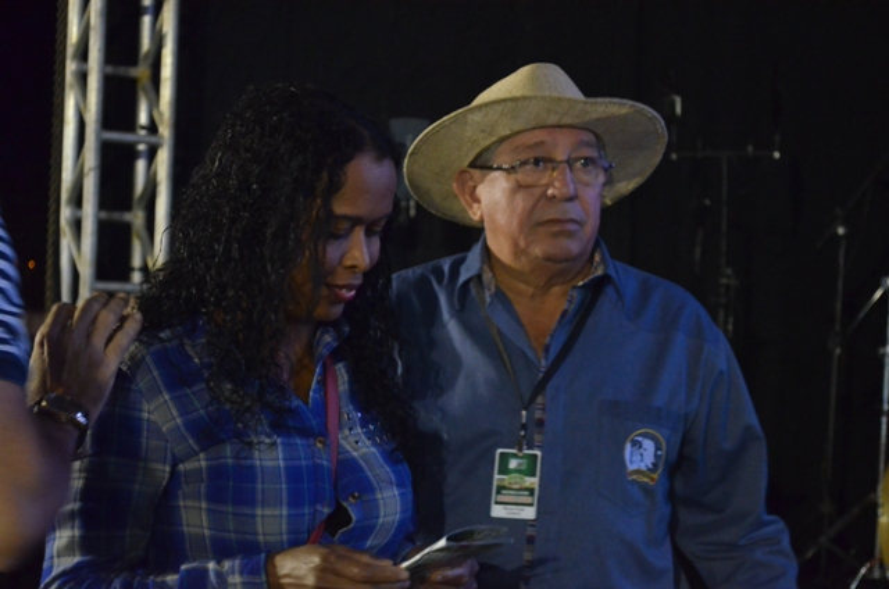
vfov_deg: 16.5
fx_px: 2033
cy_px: 294
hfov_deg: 24.7
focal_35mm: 82
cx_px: 444
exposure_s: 1/50
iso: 3600
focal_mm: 55
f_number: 5.6
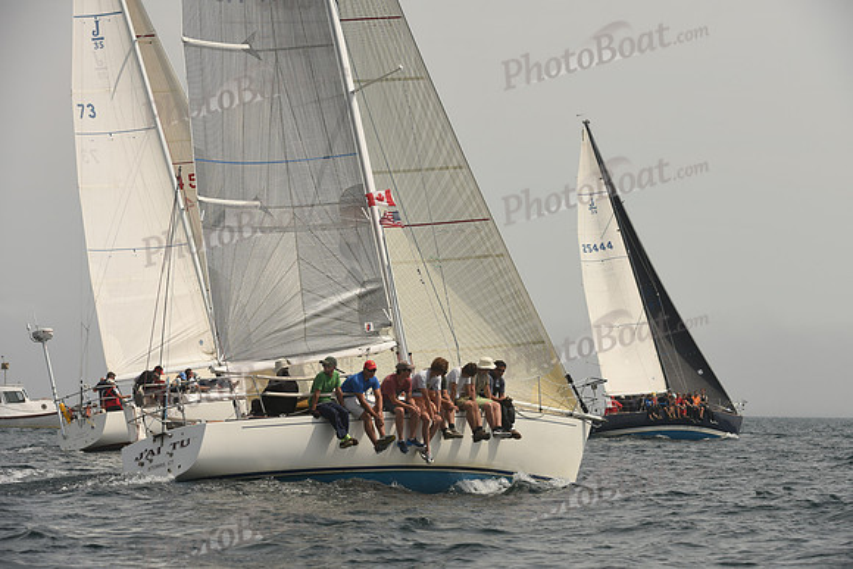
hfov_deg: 10.3
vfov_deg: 6.9
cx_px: 426
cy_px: 284
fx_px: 4740
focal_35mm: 200
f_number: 8
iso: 250
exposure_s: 1/800
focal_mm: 200
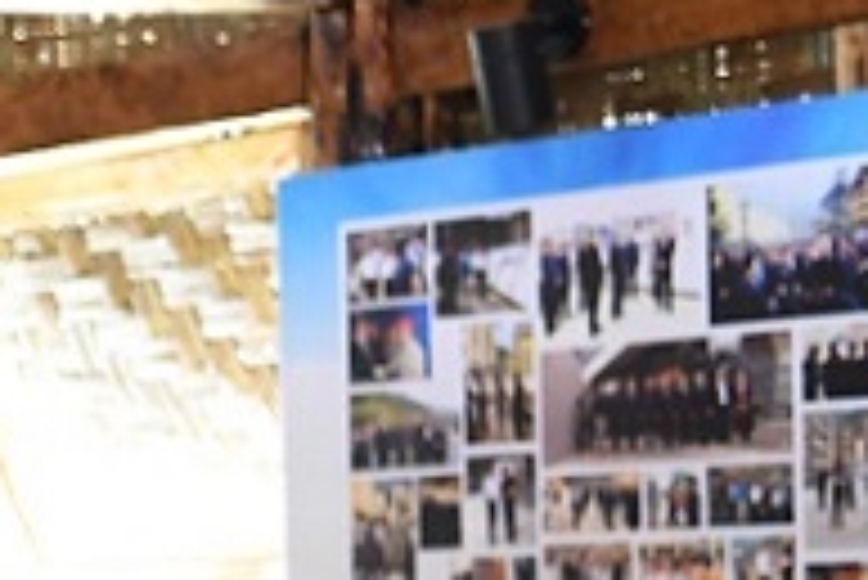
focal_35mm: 187
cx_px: -1140
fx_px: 4512
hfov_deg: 9.8
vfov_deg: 7.3
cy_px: 809
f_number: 2.8
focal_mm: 36
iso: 800
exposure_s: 1/15
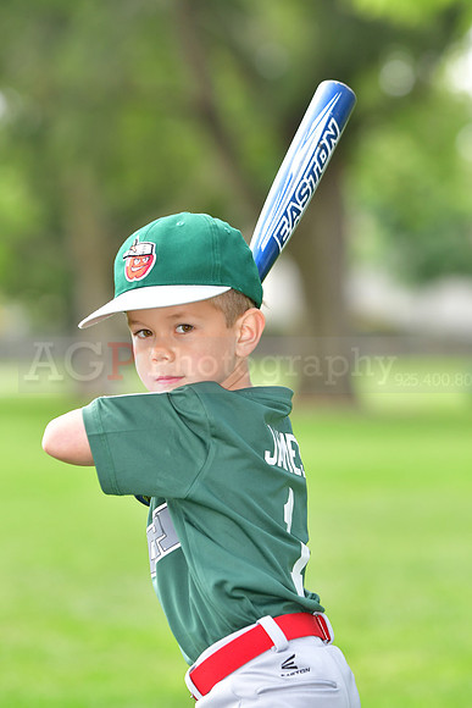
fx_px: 4275
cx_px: 236
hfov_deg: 6.3
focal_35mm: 218
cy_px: 354
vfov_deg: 9.5
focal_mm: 145
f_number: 4
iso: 500
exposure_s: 1/1600
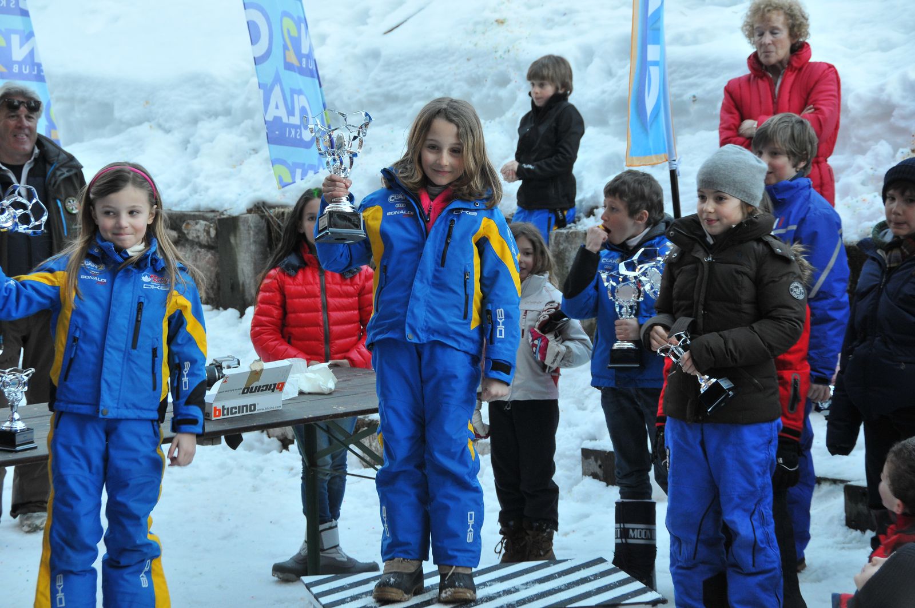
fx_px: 2666
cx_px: 458
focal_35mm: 105
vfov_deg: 13.0
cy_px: 304
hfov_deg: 19.5
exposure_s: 1/60
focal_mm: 70
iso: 640
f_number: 6.3
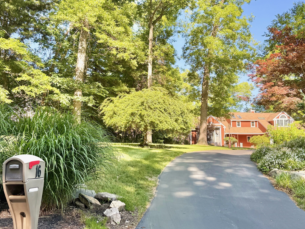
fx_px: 300
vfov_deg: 41.7
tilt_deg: +9.3
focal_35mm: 34
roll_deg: +2.4
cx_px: 174
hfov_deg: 53.8
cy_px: 97
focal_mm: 6.76
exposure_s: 1/849
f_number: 1.78
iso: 100
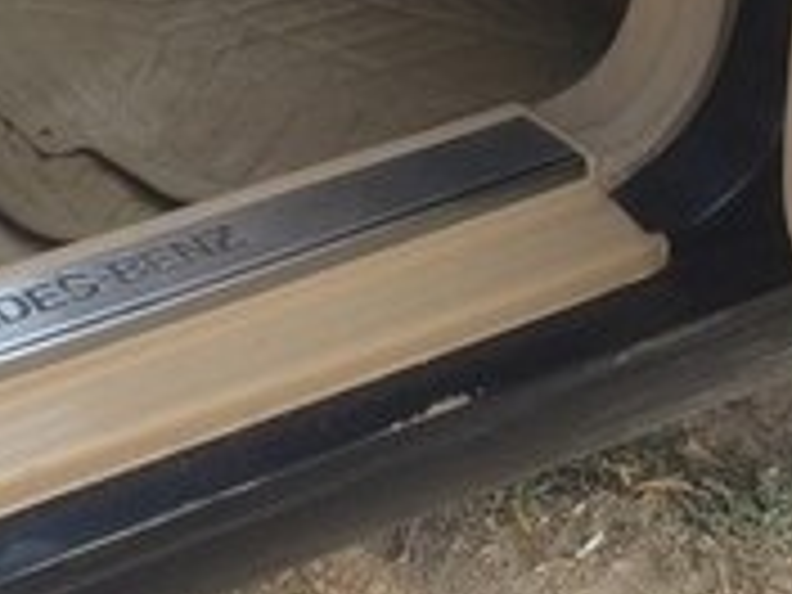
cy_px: -277
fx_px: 2494
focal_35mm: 109
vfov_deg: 12.9
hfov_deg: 17.7
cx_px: 40
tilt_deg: -20.9
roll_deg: -1.9
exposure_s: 1/116
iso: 32
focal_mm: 4.15
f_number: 2.2
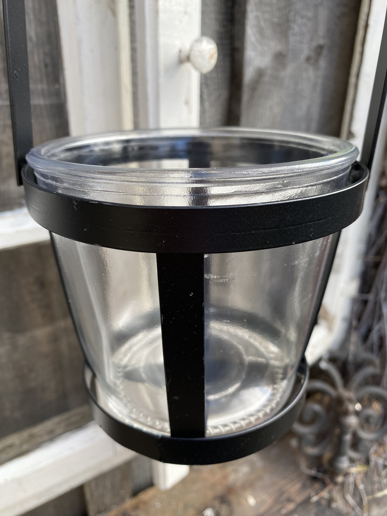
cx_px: 194
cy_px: 258
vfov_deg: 67.3
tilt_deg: -25.8
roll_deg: -1.1
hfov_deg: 53.1
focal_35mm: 26
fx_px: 388
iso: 32
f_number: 1.8
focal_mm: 4.25
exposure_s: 1/198
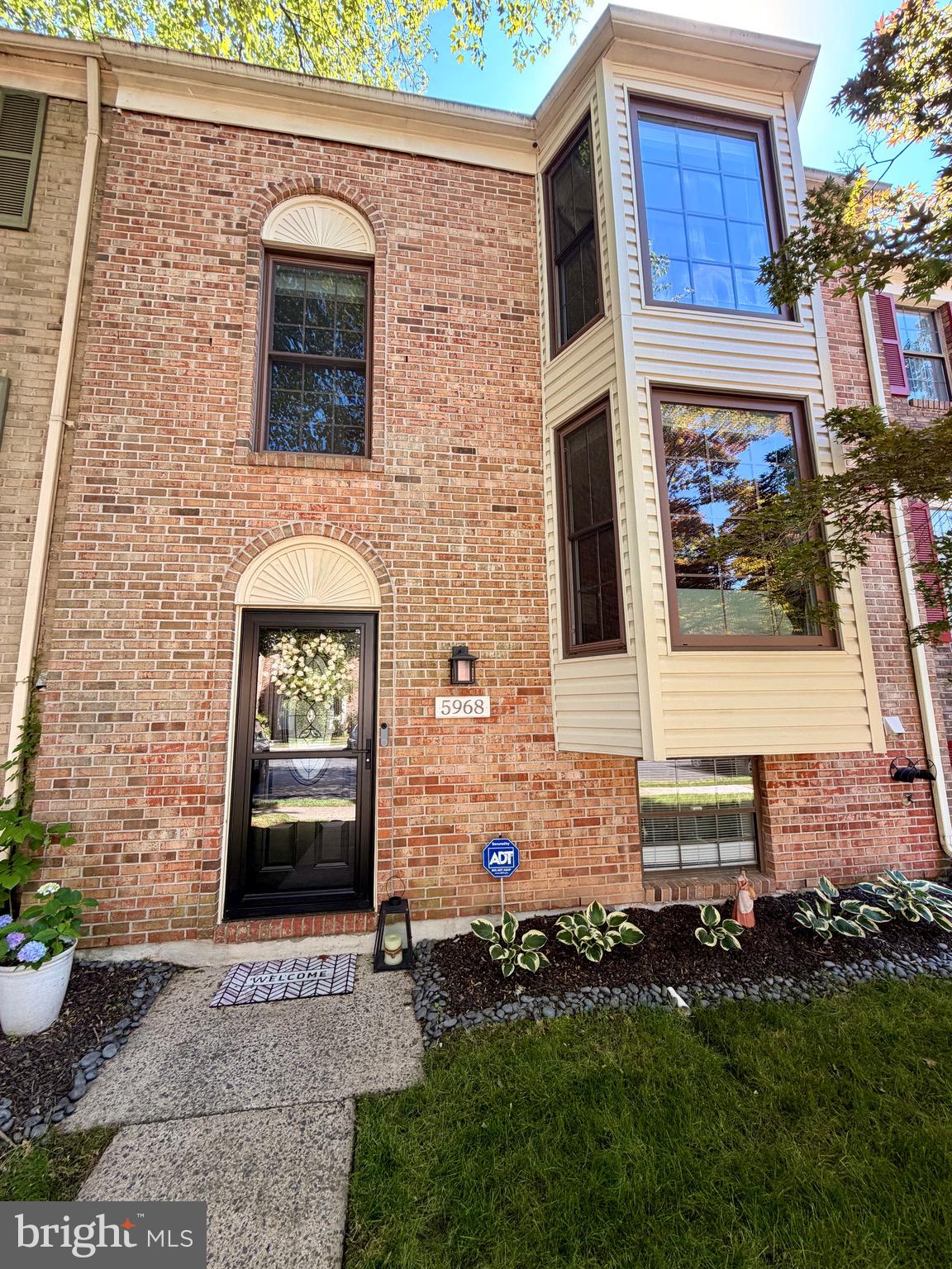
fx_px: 513
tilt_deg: +8.4
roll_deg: +0.5
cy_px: 634
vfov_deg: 102.1
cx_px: 476
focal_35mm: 14
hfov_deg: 85.7
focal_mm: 2.22
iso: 64
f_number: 2.2
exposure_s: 1/121
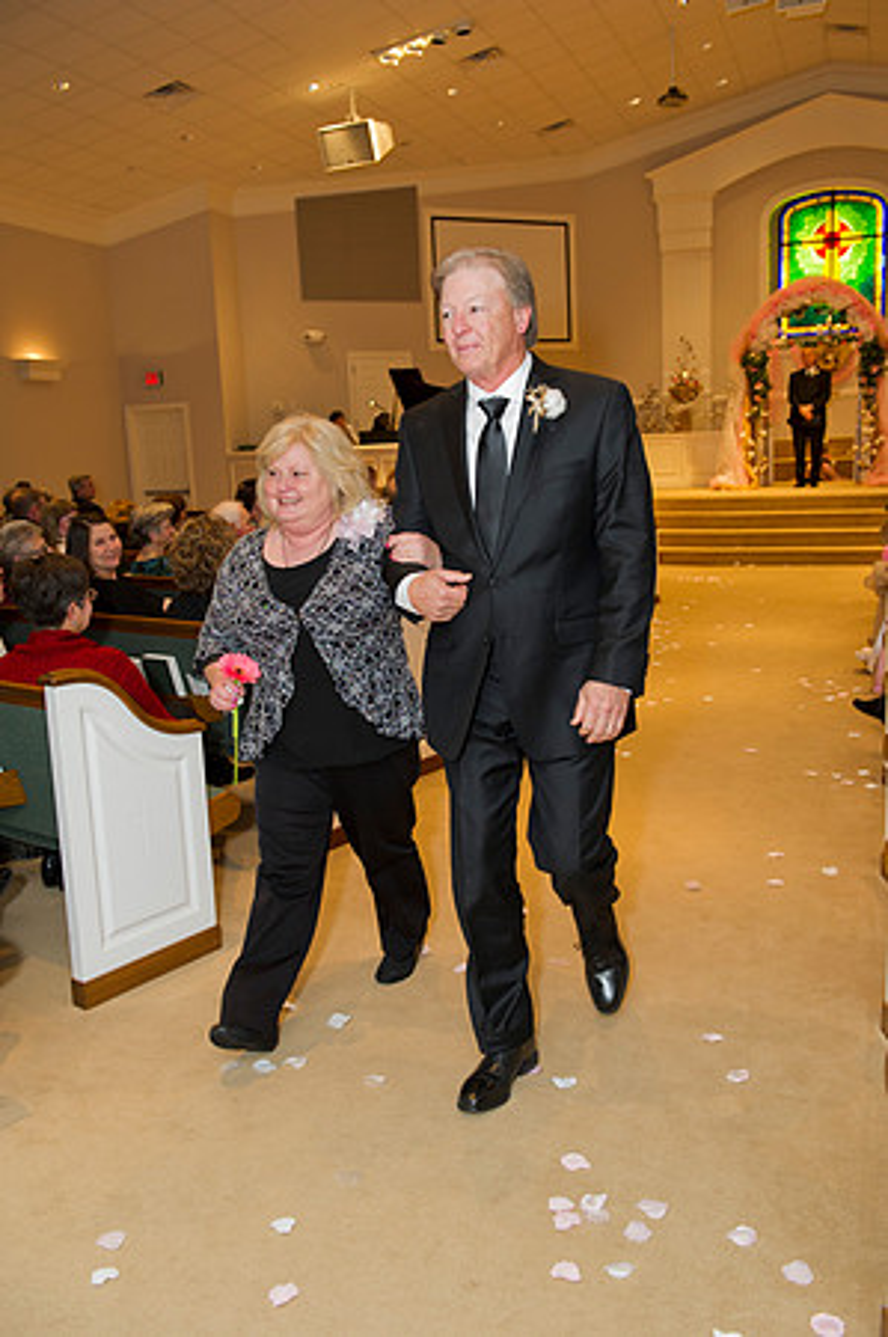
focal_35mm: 32
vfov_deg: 58.8
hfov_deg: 41.0
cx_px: 444
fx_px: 1187
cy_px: 668
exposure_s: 1/125
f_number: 4.5
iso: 1600
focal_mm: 32
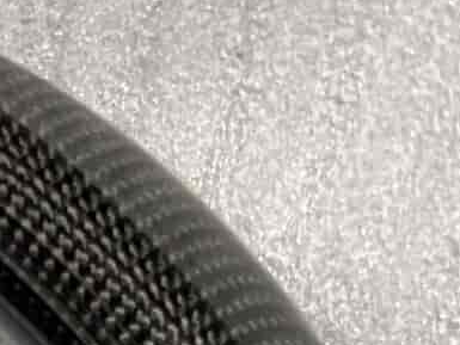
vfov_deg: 7.6
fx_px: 2300
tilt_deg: -31.3
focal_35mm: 173
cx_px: -660
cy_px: 1018
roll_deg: +1.9
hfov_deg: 10.0
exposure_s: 1/60
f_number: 1.5
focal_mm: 5.7
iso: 250
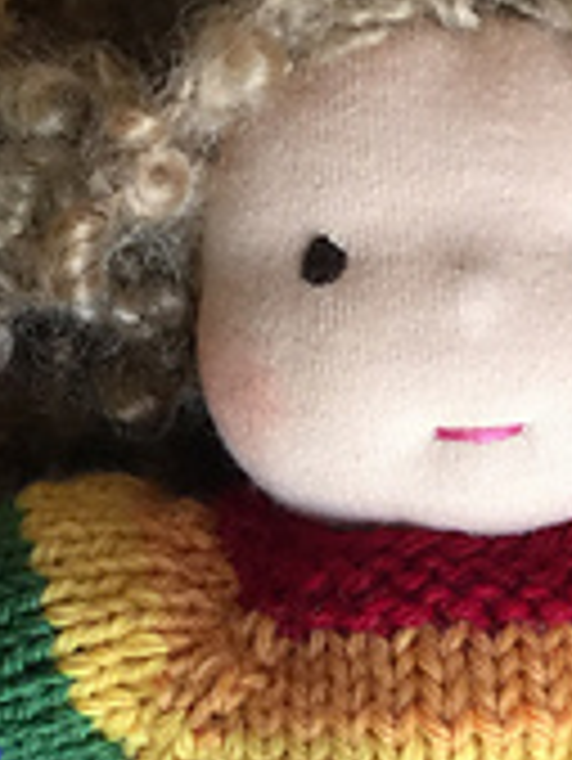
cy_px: 953
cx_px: 419
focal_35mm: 110
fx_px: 2420
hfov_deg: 13.4
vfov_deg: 17.0
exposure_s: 1/15
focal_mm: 4.15
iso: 64
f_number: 2.2
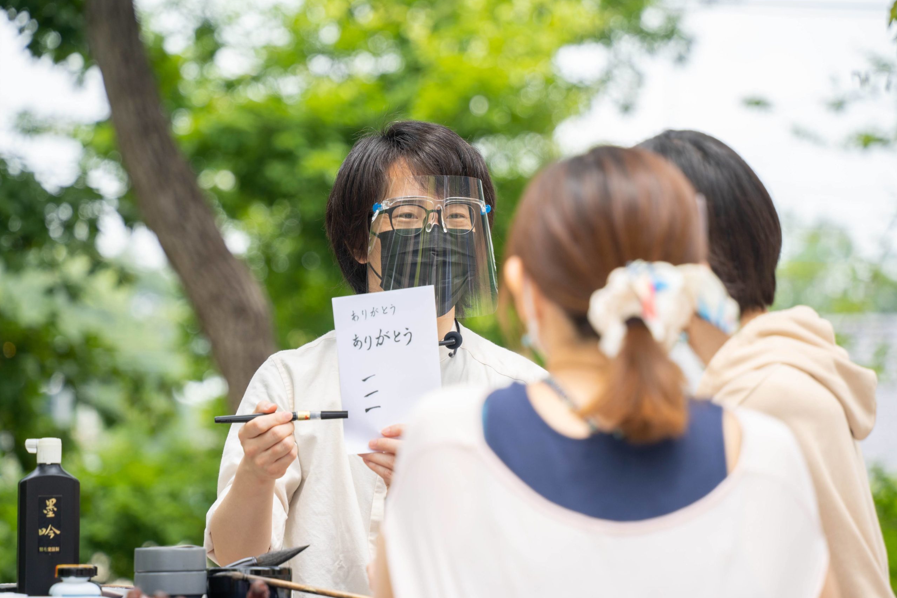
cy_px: 313
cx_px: 427
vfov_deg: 6.5
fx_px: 5257
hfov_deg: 9.8
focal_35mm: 211
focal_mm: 200
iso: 250
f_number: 5.6
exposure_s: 1/250
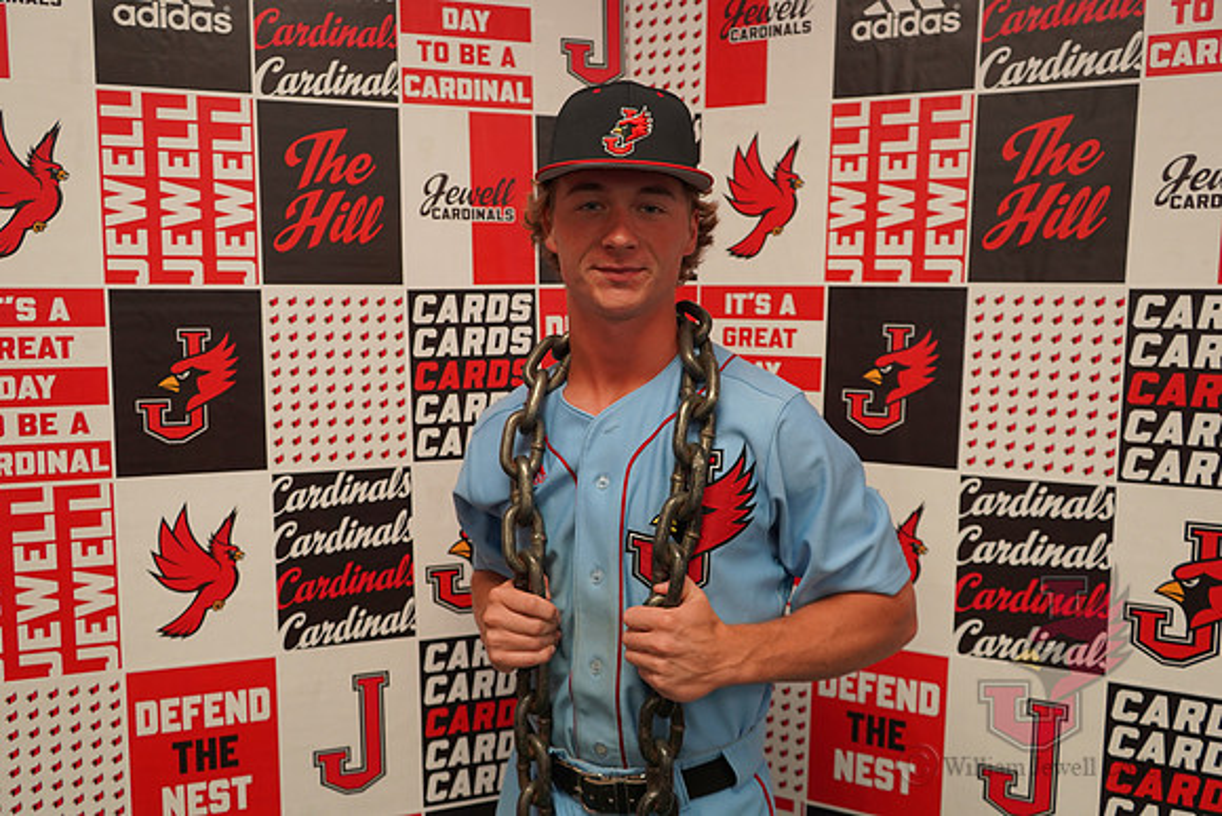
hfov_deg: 63.6
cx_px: 611
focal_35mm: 29
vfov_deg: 45.0
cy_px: 408
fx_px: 985
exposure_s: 1/160
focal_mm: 29
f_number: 4
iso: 1000
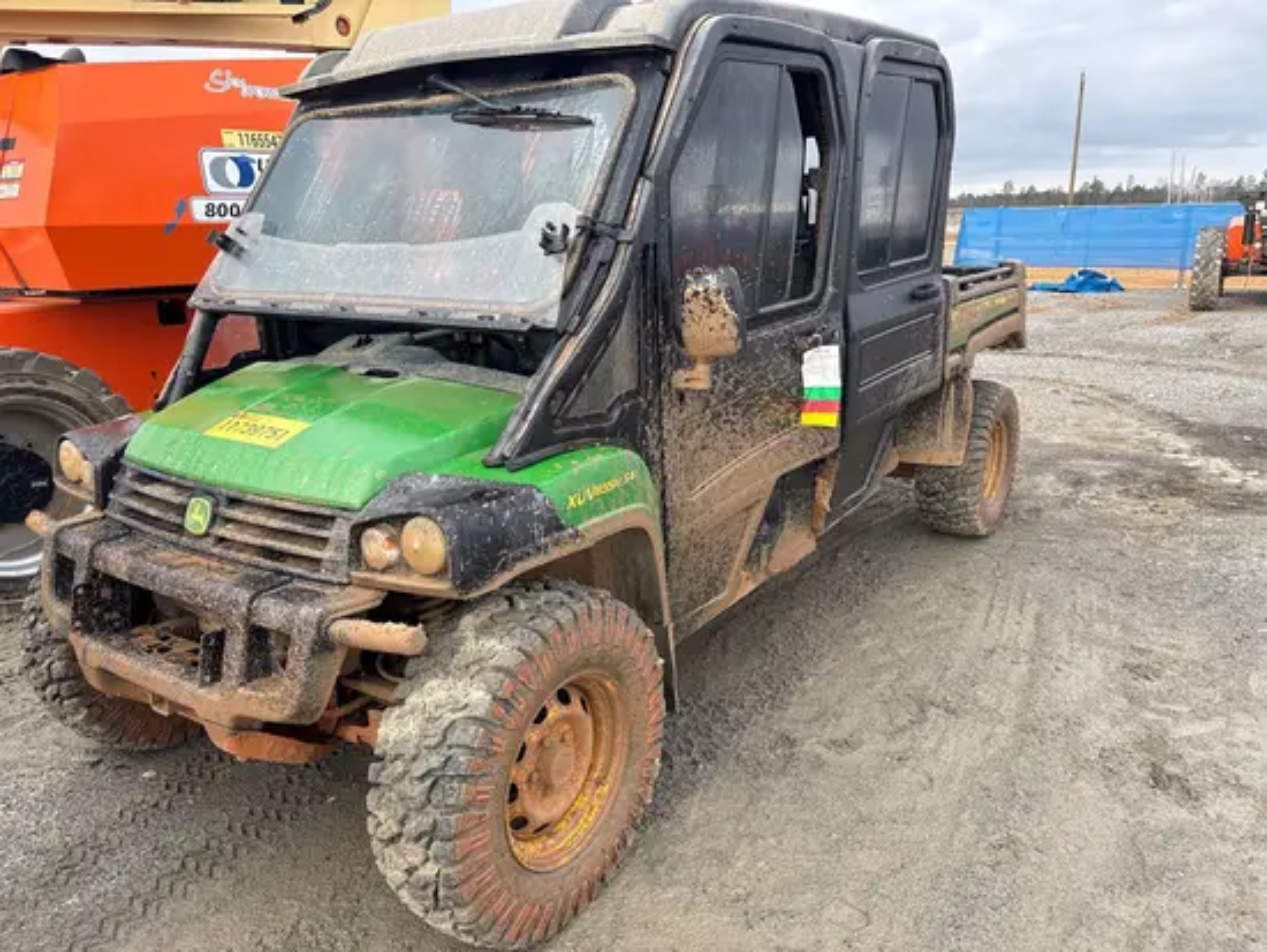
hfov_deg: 67.3
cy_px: 476
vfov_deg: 53.1
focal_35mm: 26
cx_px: 634
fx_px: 952
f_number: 1.6
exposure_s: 1/408
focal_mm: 5.96
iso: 50
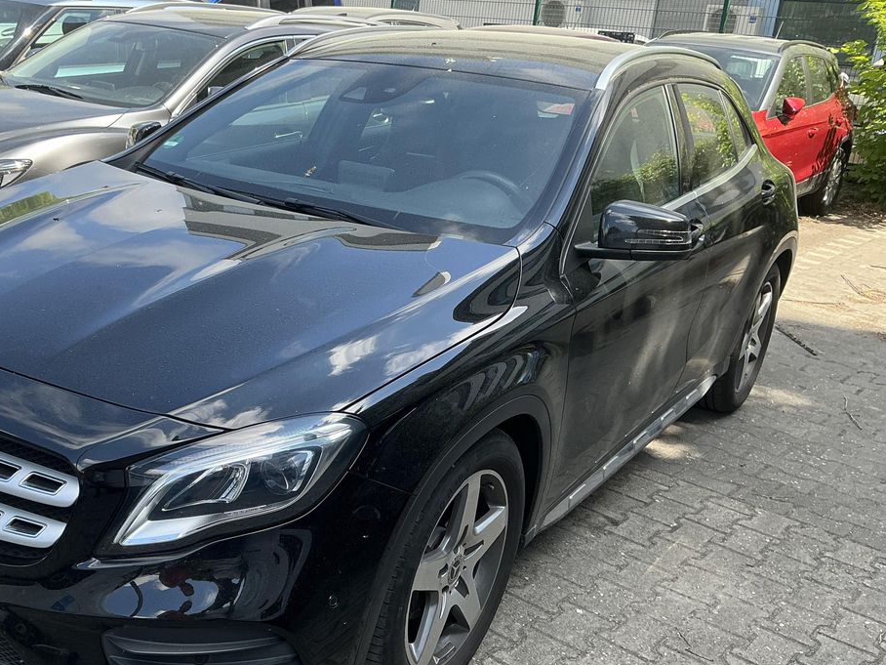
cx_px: 302
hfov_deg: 49.4
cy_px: 420
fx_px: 947
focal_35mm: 37
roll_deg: -3.7
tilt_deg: -22.7
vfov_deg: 38.4
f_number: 1.8
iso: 25
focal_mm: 3
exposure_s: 1/372
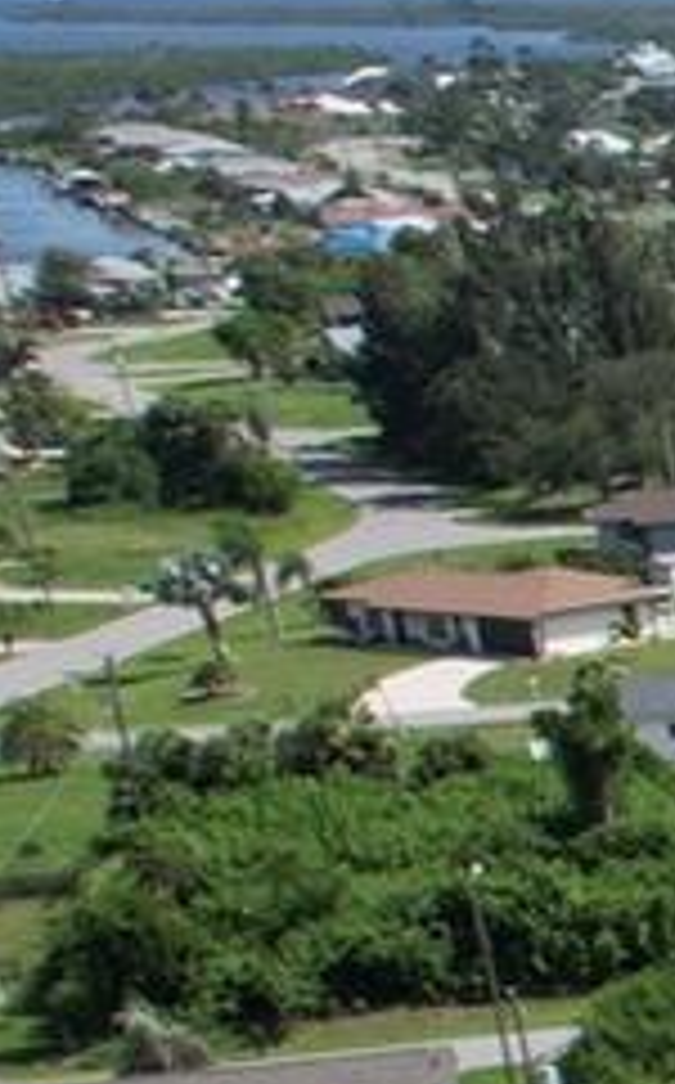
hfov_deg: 6.3
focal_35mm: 149
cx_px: 3087
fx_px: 4399
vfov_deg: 13.5
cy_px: 1466
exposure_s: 1/2500
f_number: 2.8
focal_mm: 8.38
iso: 120
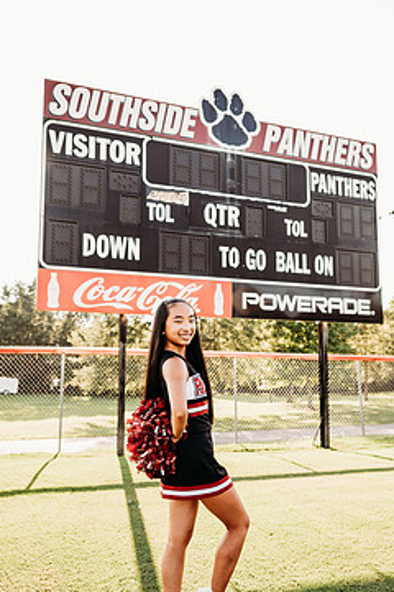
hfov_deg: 43.5
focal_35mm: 30
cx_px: 218
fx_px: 492
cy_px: 327
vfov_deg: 61.8
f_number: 2.8
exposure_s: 1/500
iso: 200
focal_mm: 24
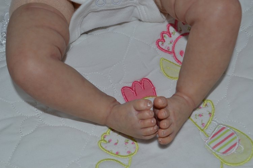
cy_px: 84
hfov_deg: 38.9
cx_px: 126
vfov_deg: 26.5
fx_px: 358
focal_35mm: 51
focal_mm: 34
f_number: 8
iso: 100
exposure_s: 1/60
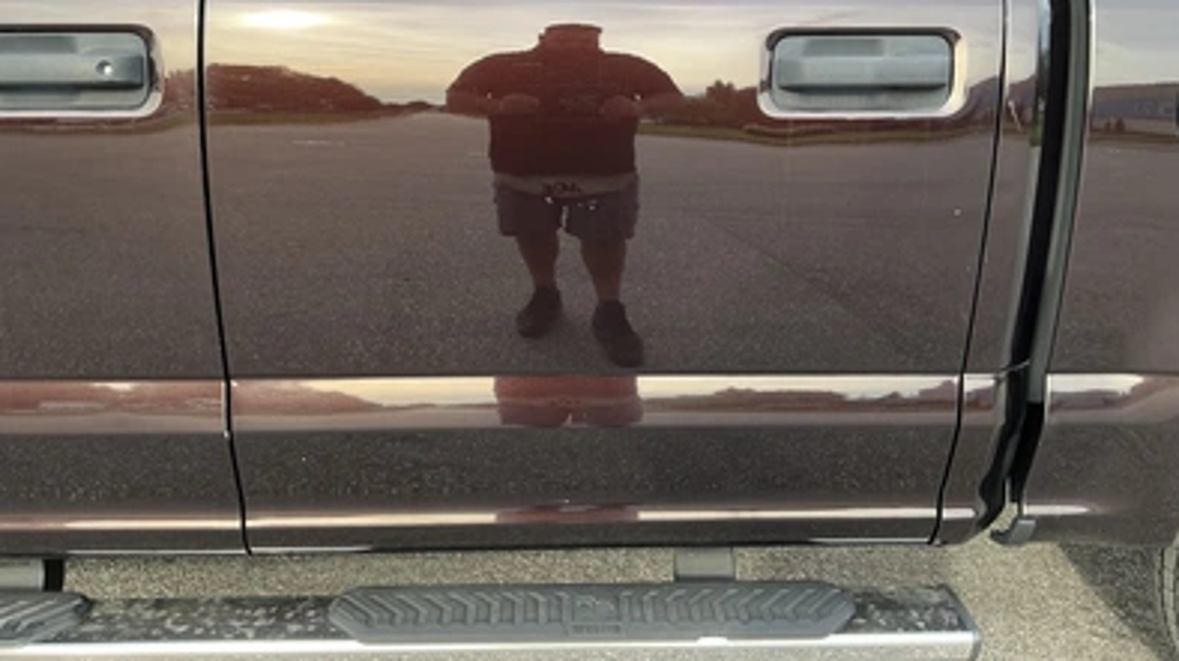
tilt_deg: -12.4
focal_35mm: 31
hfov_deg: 62.7
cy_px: 224
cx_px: 595
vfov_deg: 37.3
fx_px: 968
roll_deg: -1.2
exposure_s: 1/122
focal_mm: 3
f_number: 1.8
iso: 20
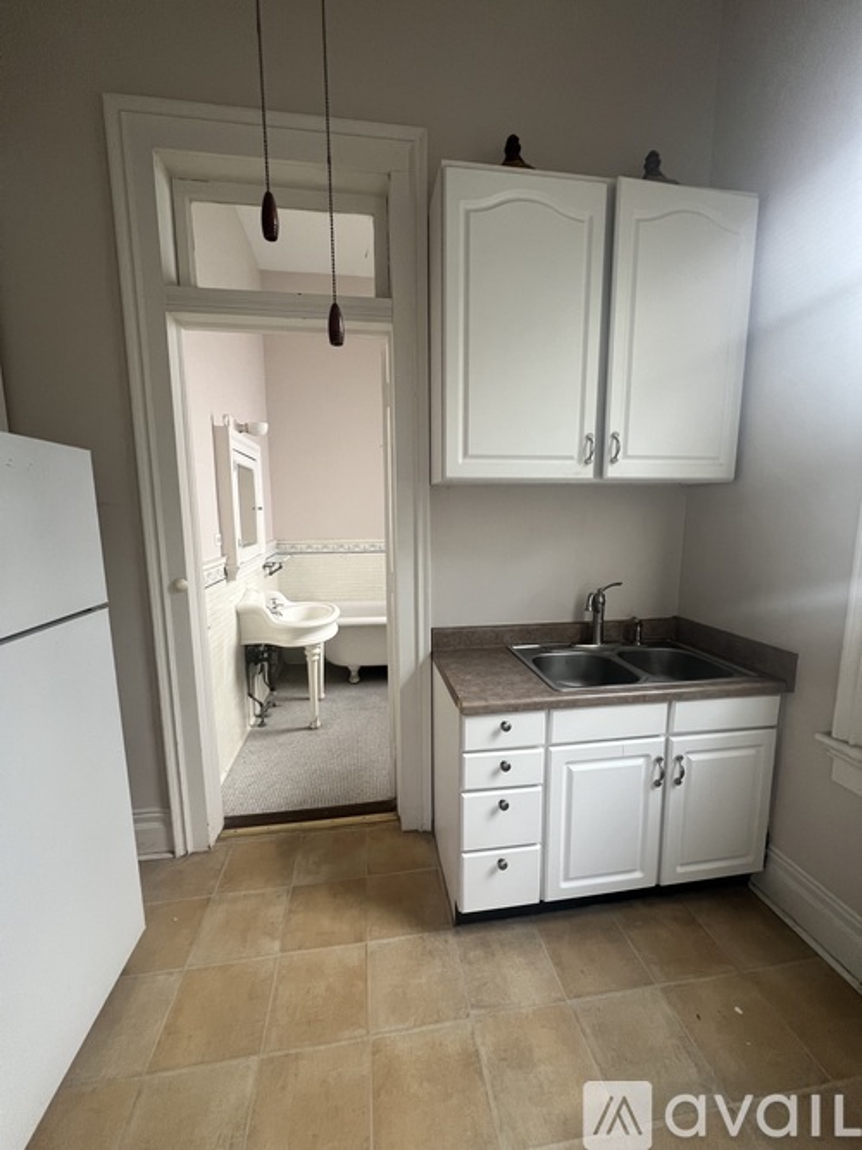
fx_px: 432
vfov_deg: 106.2
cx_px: 431
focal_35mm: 13
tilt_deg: -7.2
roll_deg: +1.1
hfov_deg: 89.9
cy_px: 575
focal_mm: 1.57
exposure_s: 1/99
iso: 160
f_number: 1.8
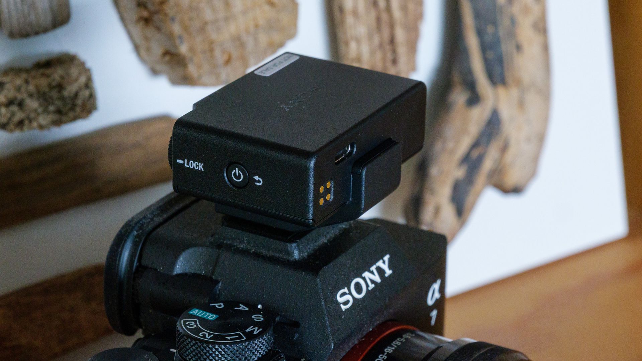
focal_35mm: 133
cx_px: 321
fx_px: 2263
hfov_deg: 16.1
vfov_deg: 9.1
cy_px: 180
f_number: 9
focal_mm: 56
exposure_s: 1/100
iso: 3200
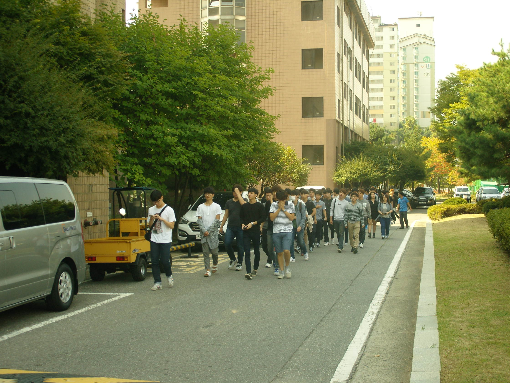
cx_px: 255
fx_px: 781
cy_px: 192
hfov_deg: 36.2
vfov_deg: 27.5
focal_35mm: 53
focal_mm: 11
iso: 80
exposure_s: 1/320
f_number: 3.1
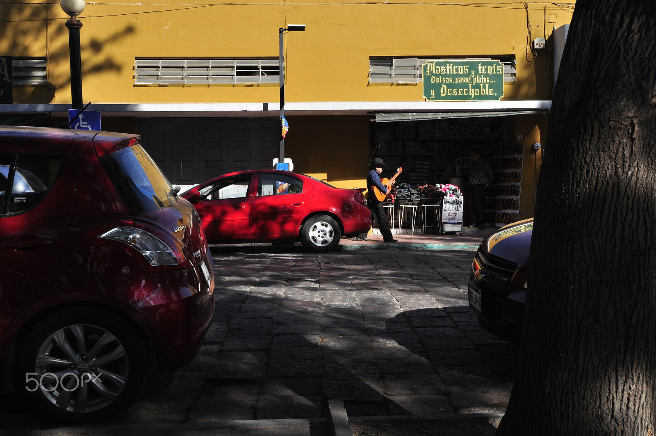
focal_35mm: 42
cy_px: 218
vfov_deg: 31.8
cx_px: 328
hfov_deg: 46.4
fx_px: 764
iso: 400
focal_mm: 28
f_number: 13
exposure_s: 1/500
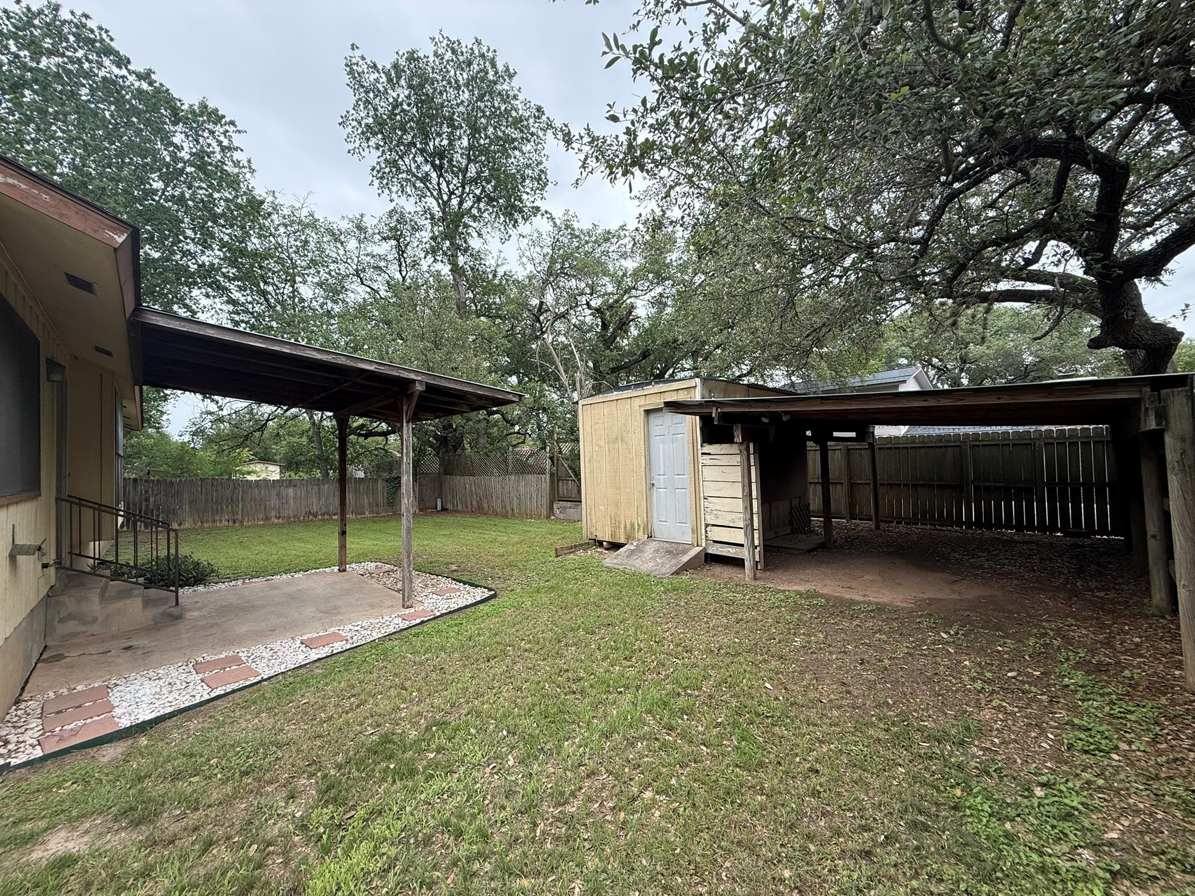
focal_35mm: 14
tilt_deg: +2.0
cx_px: 598
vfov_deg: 85.7
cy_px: 448
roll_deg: +2.0
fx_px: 483
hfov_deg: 102.1
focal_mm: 2.22
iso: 64
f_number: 2.2
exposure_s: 1/527
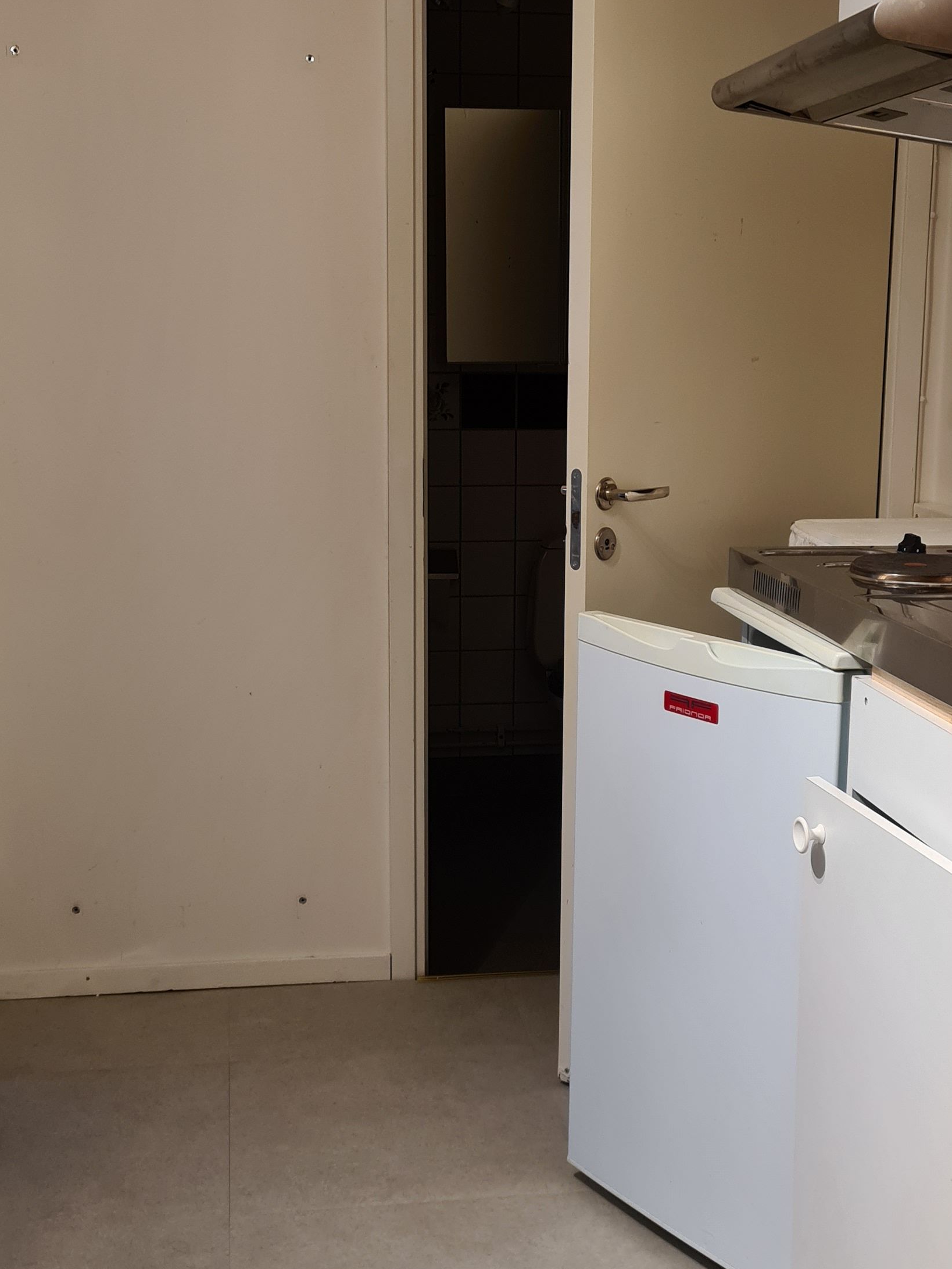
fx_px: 1760
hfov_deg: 30.3
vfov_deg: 39.6
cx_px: 516
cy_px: 701
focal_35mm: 48
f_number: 1.8
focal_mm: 5.4
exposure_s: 1/50
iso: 100
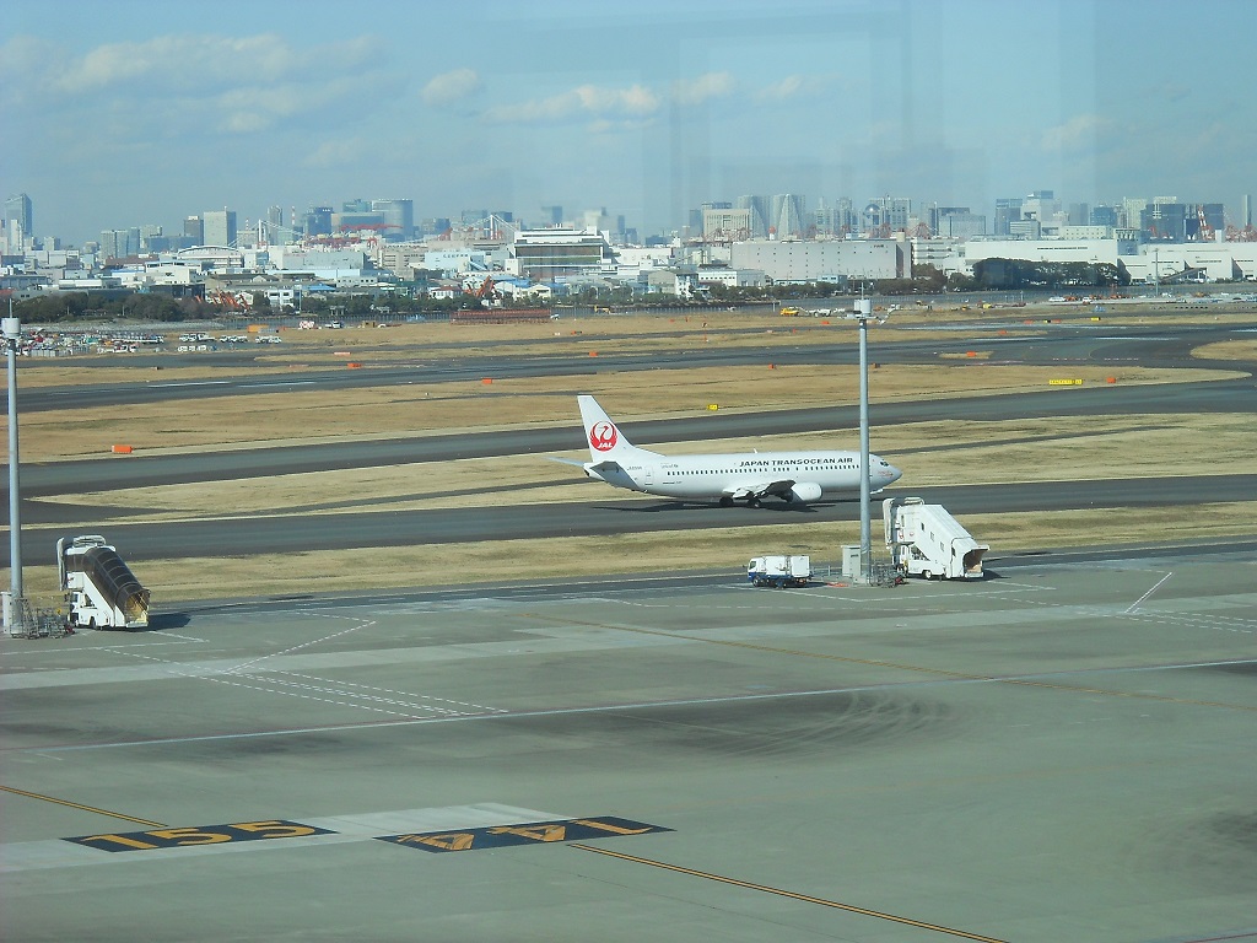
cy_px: 472
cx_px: 628
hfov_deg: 15.9
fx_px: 4503
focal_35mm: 124
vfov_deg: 12.0
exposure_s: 1/320
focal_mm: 20.49
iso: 80
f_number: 6
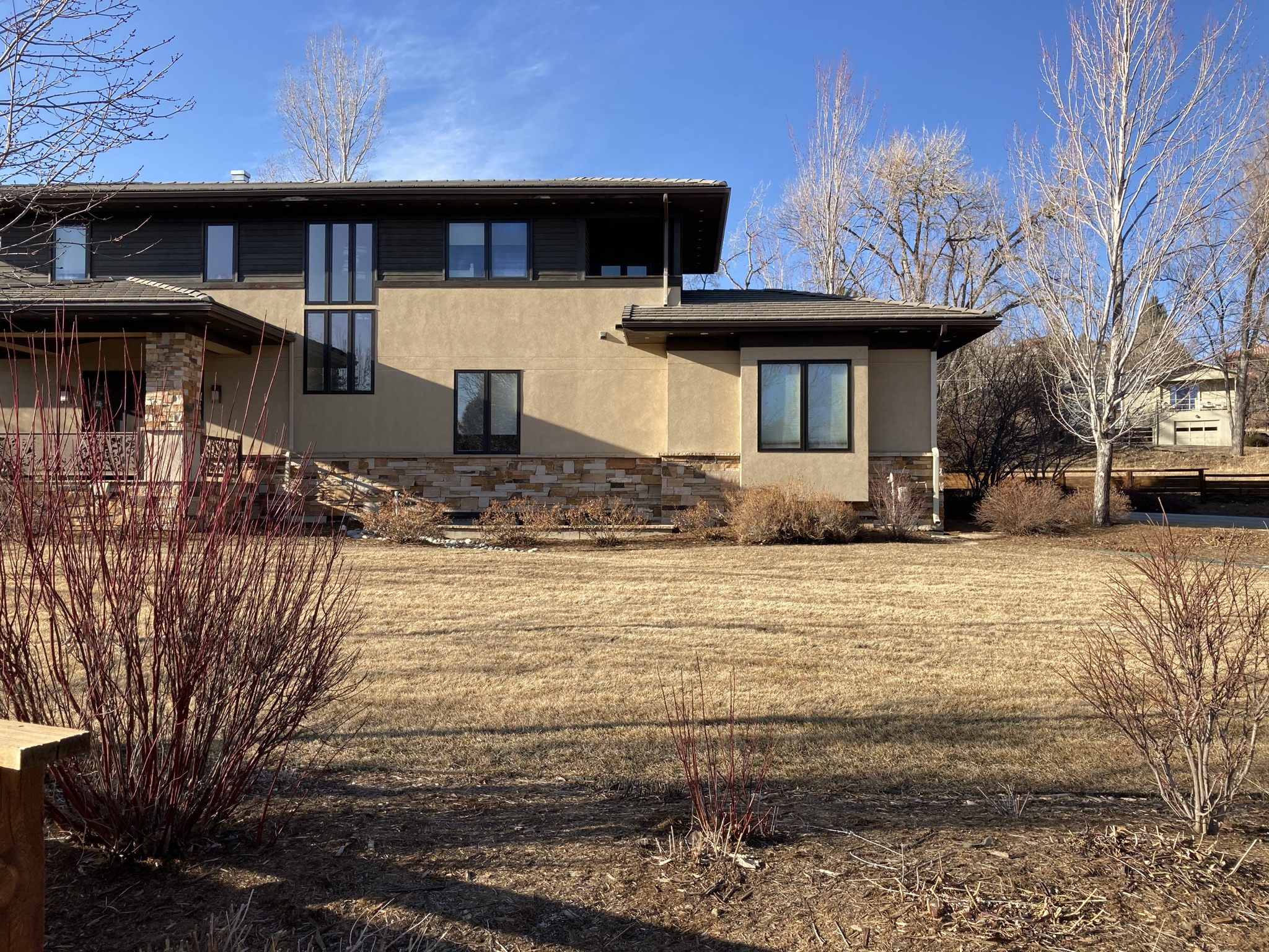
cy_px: 476
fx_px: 1026
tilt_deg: +1.5
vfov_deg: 49.7
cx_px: 634
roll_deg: -2.1
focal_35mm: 28
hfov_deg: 63.4
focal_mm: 3.99
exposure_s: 1/852
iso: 20
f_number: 1.8
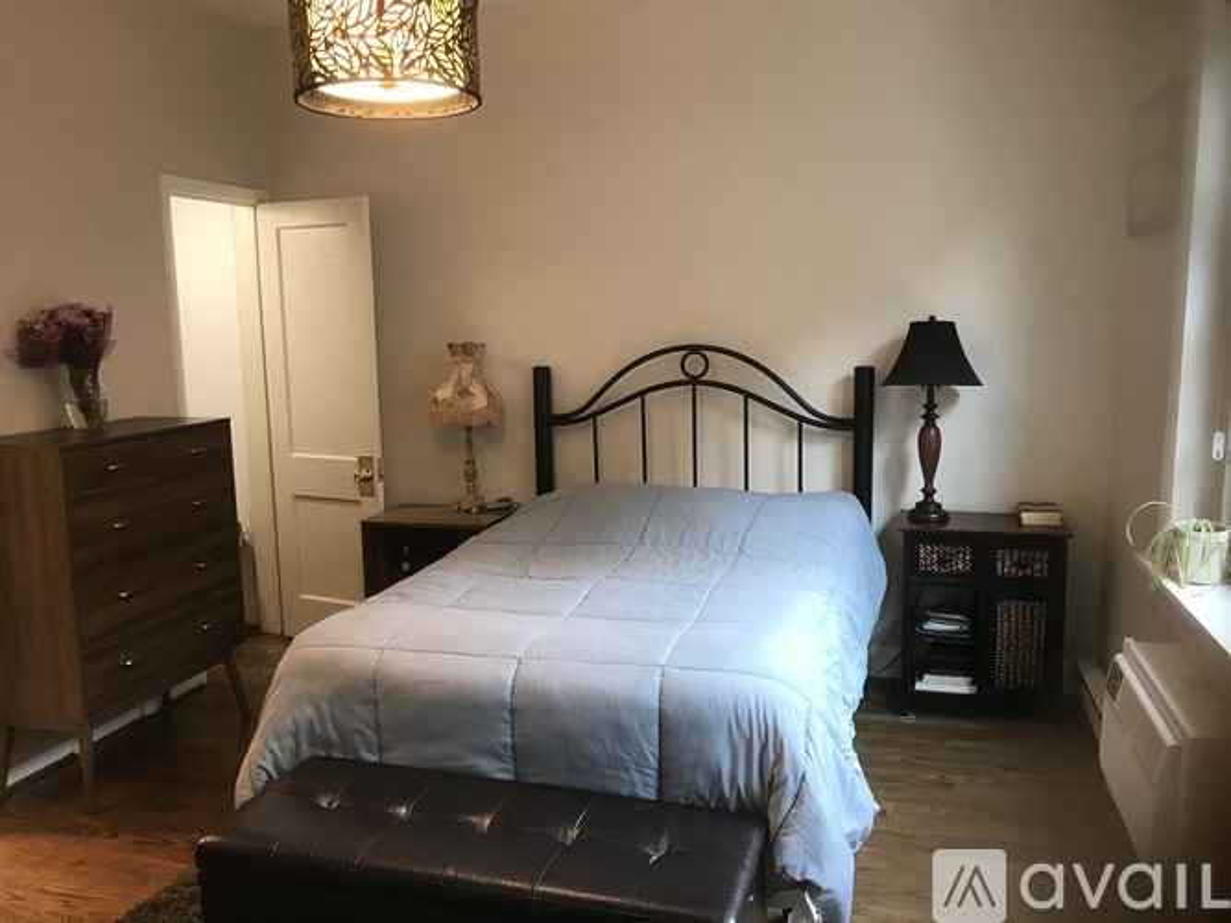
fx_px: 996
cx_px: 616
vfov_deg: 49.7
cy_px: 462
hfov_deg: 63.5
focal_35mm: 28
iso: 40
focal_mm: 3.99
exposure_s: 1/30
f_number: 1.8
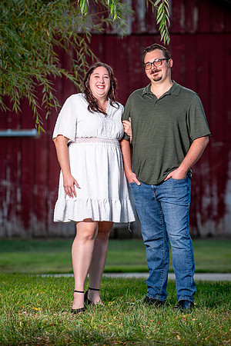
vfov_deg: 10.8
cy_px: 173
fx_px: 1829
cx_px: 116
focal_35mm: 190
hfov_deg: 7.2
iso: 80
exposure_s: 1/125
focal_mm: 190
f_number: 5
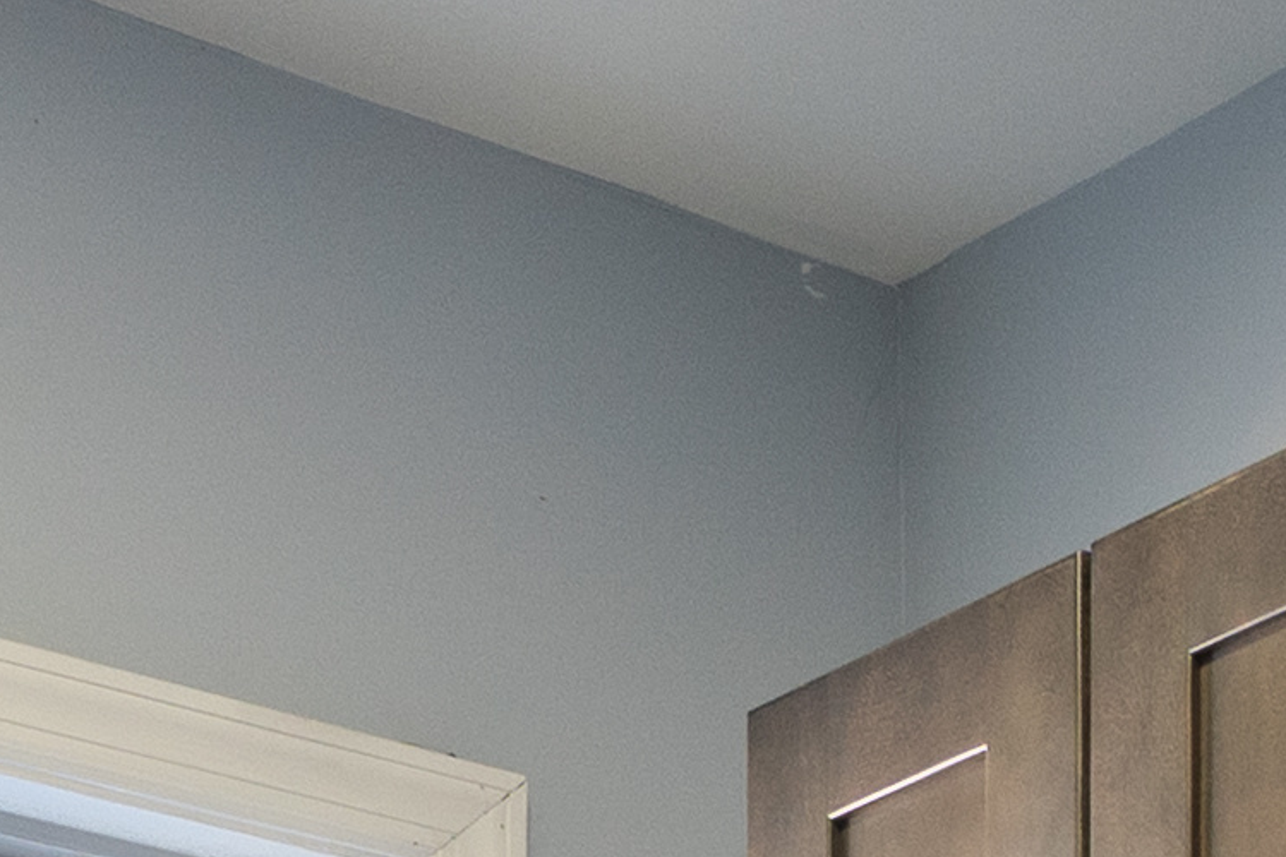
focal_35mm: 128
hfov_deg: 15.5
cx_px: 1526
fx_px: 4572
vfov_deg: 9.0
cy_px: 2439
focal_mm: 16
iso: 320
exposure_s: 1/50
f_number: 5.6
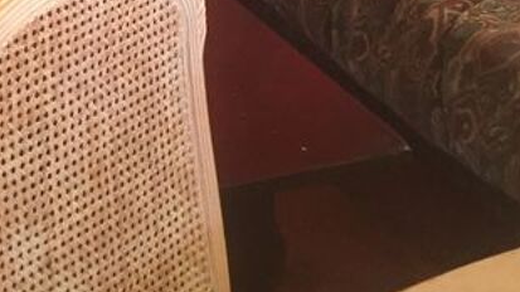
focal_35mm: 102
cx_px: 83
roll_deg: -0.7
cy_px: -338
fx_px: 1406
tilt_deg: -11.4
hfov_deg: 20.6
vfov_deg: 10.6
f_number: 2.2
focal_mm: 4.15
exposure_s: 1/33
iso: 250
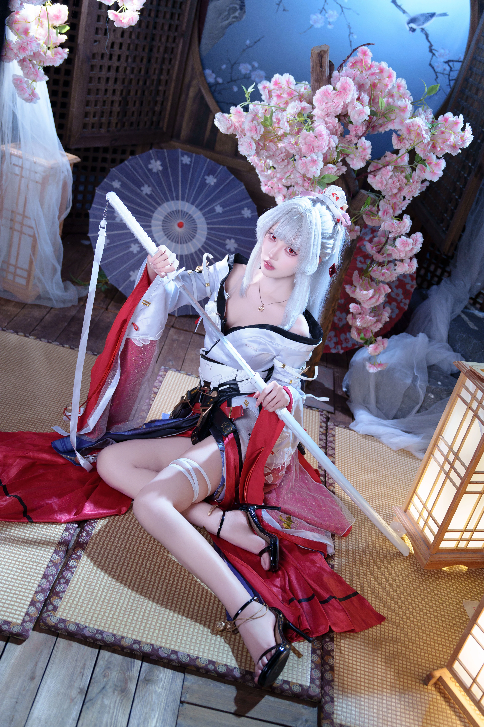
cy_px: 364
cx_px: 242
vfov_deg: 54.4
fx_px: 706
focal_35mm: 35
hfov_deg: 37.9
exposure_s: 1/250
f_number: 2.8
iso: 800
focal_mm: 35
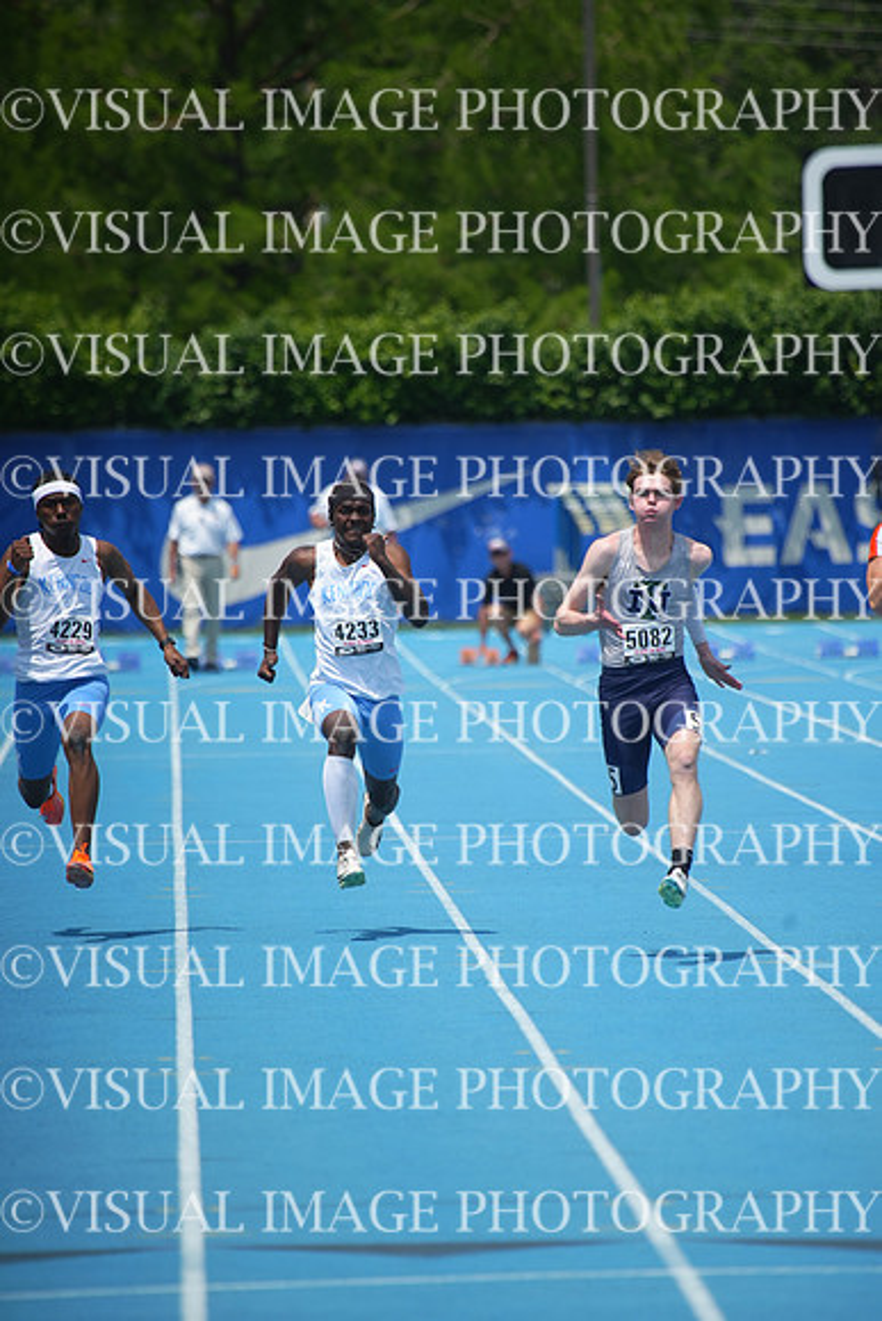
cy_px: 660
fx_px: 14690
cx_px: 441
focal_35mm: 400
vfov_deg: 5.2
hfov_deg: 3.4
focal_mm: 400
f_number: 5.6
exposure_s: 1/2500
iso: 400
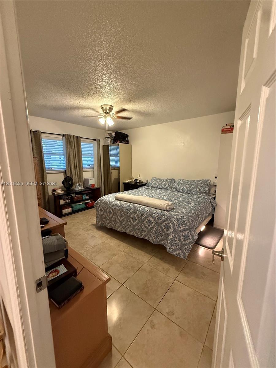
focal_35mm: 14
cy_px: 184
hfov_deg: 85.7
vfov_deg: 102.1
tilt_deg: -8.4
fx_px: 149
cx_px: 138
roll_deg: -0.9
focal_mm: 2.22
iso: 800
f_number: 2.2
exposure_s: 1/60
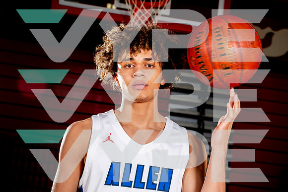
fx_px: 432
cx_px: 144
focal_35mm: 54
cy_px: 96
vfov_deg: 25.1
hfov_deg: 36.9
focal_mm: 54
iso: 100
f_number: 5.6
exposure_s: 1/125
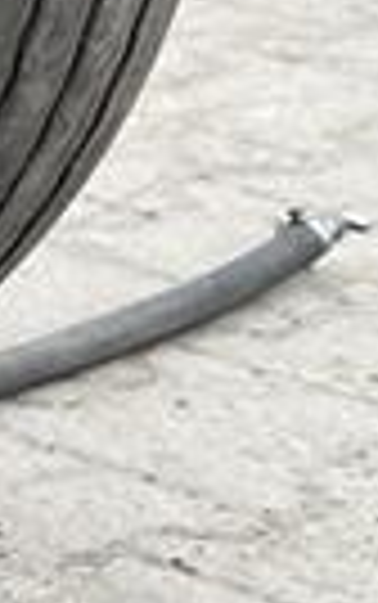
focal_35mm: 249
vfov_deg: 8.4
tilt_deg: -19.6
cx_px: -2230
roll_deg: +0.4
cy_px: 313
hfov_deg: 3.9
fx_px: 4095
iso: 40
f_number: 1.6
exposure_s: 1/245
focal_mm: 5.1
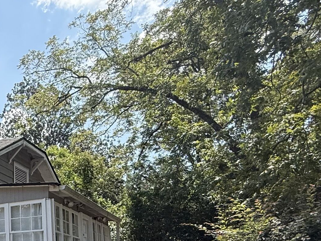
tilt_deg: +5.8
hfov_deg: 34.5
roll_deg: +0.0
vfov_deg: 32.3
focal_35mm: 41
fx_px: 380
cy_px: 242
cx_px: -81
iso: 64
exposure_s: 1/770
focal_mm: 2.22
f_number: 2.2
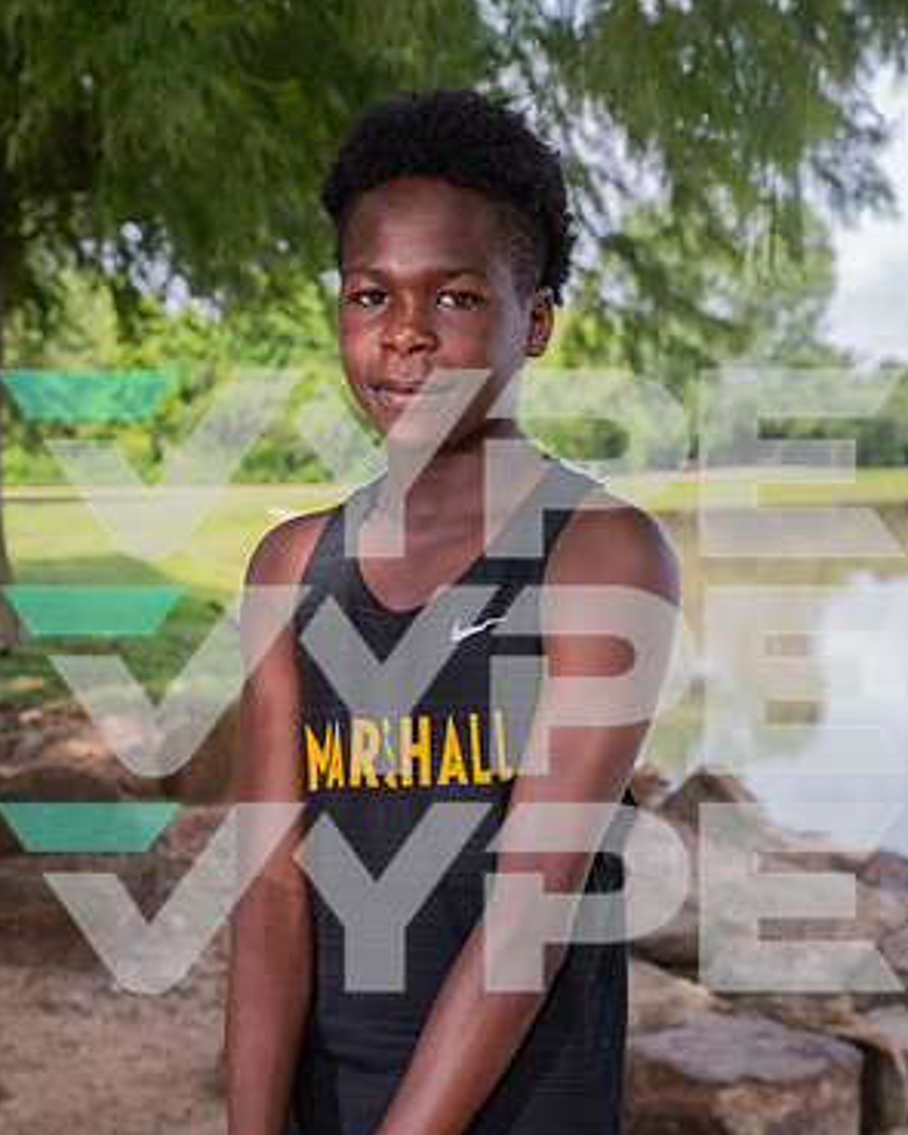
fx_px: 2117
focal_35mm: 63
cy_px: 683
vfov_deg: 30.0
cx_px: 456
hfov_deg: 24.2
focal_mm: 55
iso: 320
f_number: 7.1
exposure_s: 1/320
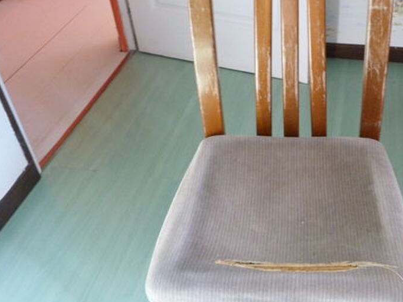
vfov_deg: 35.1
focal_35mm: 41
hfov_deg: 44.8
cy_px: 134
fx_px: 477
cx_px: 283
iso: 400
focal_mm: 5
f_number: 2.9
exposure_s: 1/50
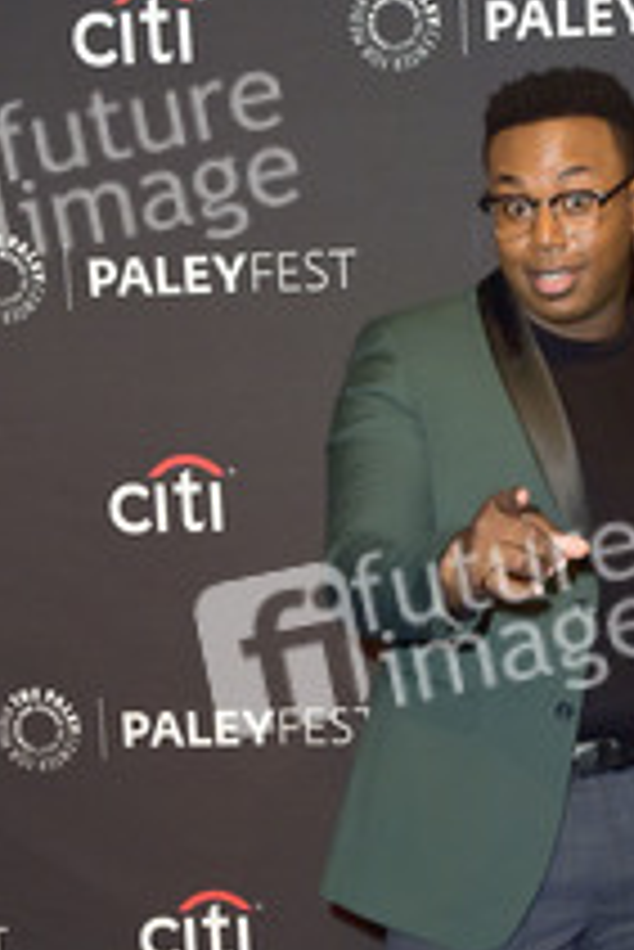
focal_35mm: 72
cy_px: 855
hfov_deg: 18.7
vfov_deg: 27.1
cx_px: 560
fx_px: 1899
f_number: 6.3
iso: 500
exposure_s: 1/320
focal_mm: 38
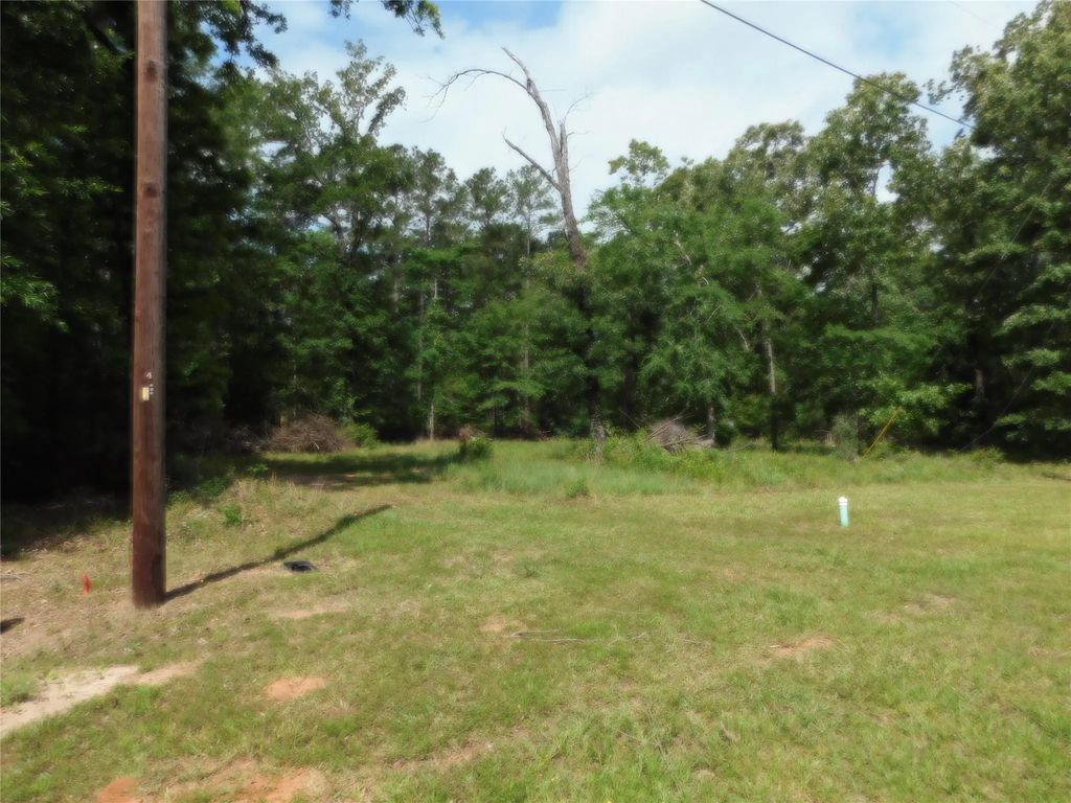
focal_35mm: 23
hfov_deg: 73.9
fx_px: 712
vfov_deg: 58.9
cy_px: 402
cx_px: 536
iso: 125
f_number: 6
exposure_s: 1/640
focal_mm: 4
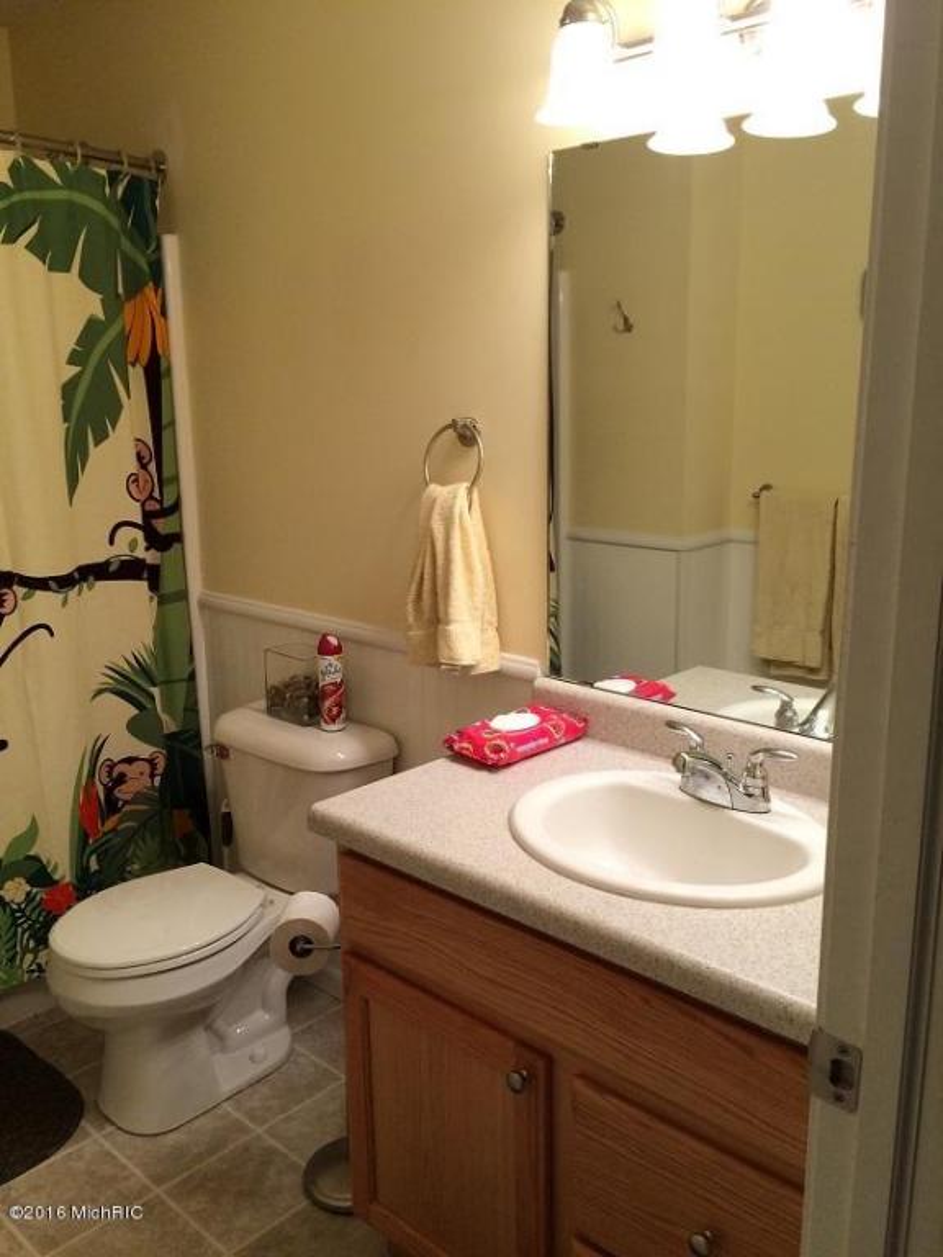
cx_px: 472
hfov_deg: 48.2
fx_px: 1053
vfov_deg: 61.7
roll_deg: +0.6
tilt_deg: -10.6
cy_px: 628
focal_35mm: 29
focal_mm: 4.15
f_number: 2.2
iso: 40
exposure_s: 1/30
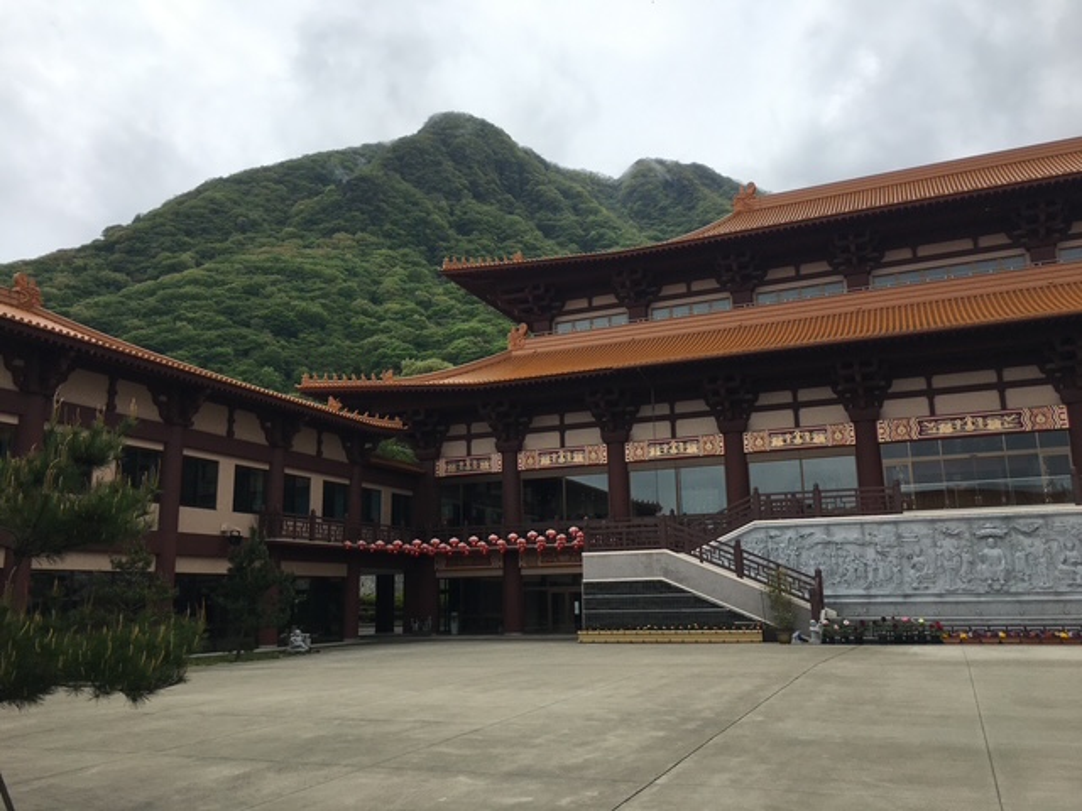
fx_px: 906
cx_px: 541
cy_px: 406
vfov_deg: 48.2
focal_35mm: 29
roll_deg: +0.7
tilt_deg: +12.2
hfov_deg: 61.7
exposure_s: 1/2747
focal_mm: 4.15
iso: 25
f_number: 2.2
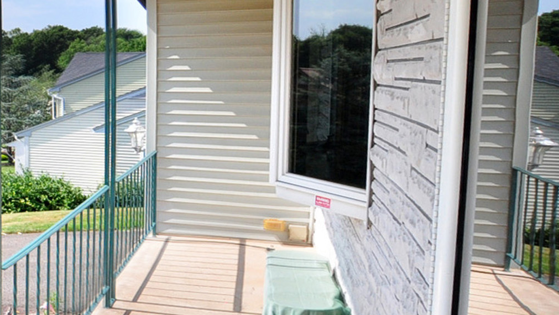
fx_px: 667
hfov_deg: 31.1
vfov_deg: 26.2
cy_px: 232
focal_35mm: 45
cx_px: -222
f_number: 9
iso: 400
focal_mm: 10
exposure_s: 1/320
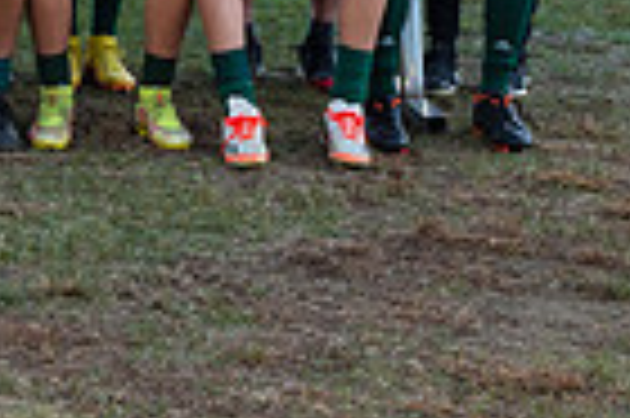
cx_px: -337
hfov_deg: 10.7
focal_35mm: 185
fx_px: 3234
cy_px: -268
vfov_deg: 7.2
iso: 200
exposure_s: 1/125
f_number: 8
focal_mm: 26
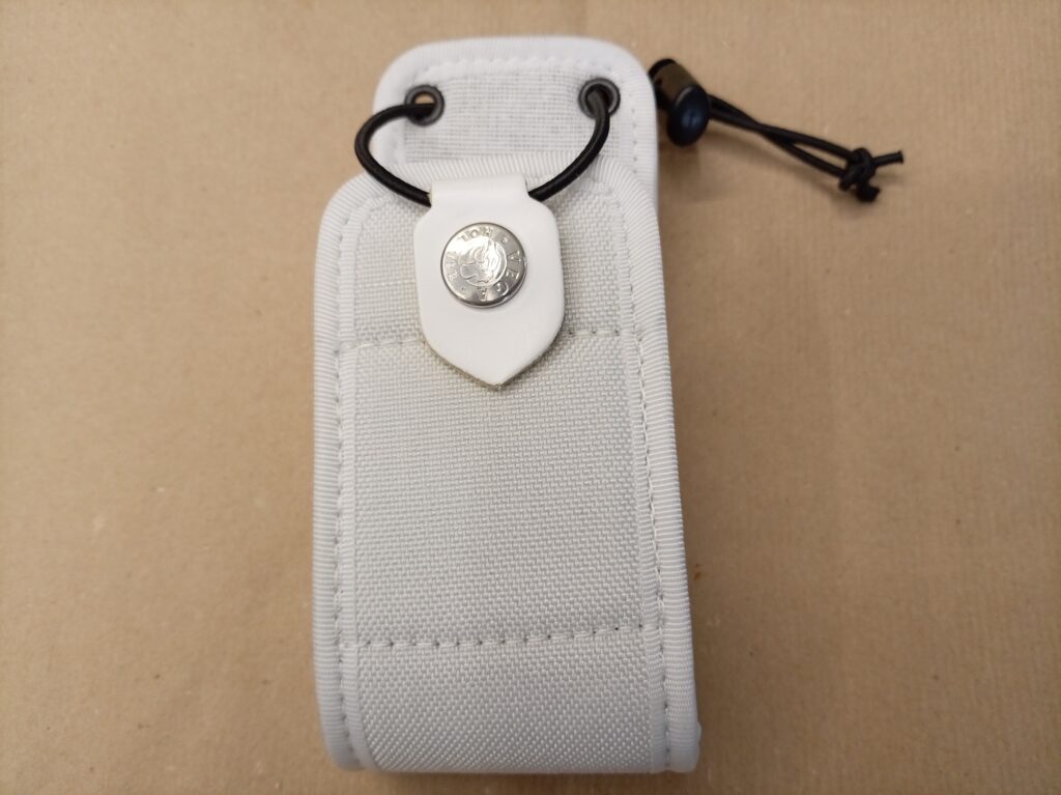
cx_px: 530
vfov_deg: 54.8
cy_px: 398
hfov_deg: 69.4
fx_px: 766
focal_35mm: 25
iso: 236
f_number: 1.8
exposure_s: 1/33.3
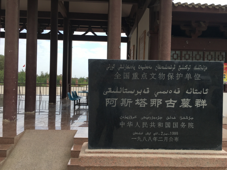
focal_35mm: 29
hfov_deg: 61.7
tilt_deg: -0.1
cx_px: 114
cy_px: 85
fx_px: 190
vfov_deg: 48.2
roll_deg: -0.3
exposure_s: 1/927
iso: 25
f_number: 2.2
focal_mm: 4.15
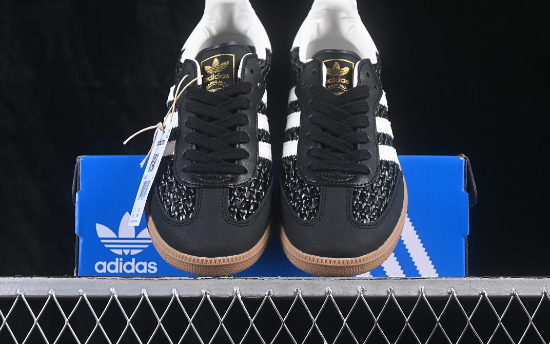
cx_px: 273
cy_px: 162
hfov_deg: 26.8
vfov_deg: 16.9
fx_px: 1154
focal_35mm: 77
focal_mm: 50
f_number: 6.3
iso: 160
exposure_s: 1/60
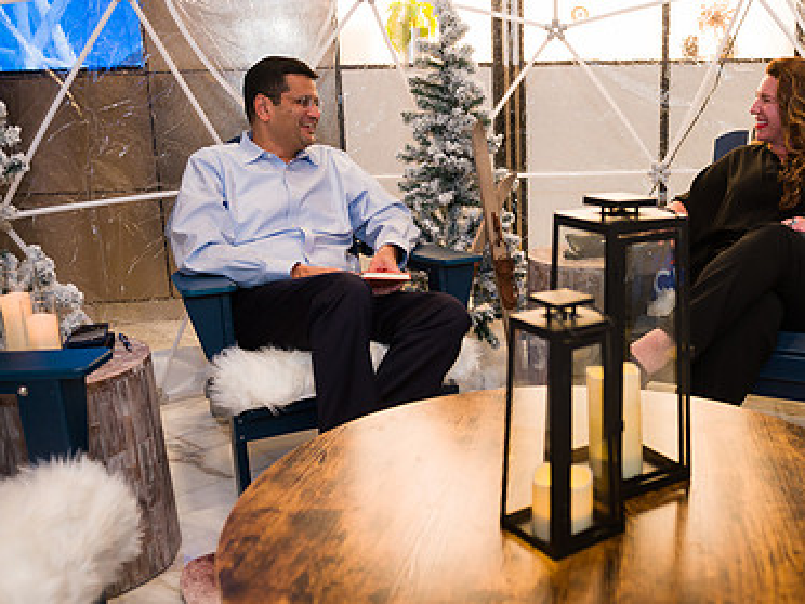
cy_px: 279
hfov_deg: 50.8
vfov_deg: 39.6
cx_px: 504
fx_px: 837
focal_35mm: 36
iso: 400
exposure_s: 1/200
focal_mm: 24
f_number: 3.2
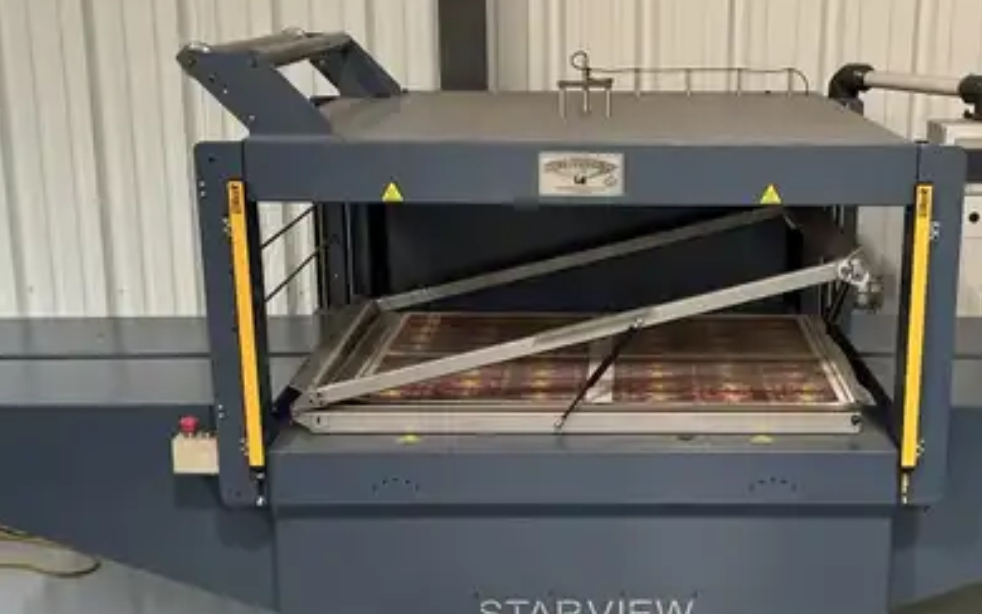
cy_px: 349
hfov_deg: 38.0
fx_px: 1419
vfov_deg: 24.4
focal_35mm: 53
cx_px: 599
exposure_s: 1/120
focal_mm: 5.1
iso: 125
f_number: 1.6
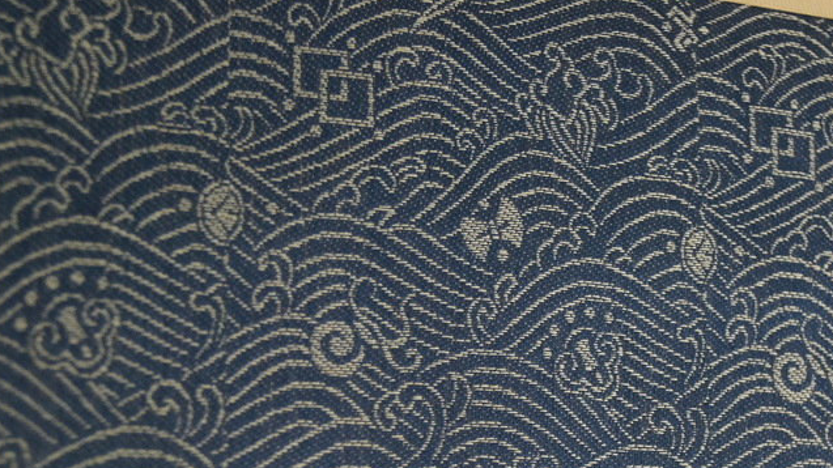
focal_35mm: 74
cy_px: 418
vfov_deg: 16.1
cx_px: 617
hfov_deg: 28.2
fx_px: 1634
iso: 800
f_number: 4.5
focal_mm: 30
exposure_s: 1/160
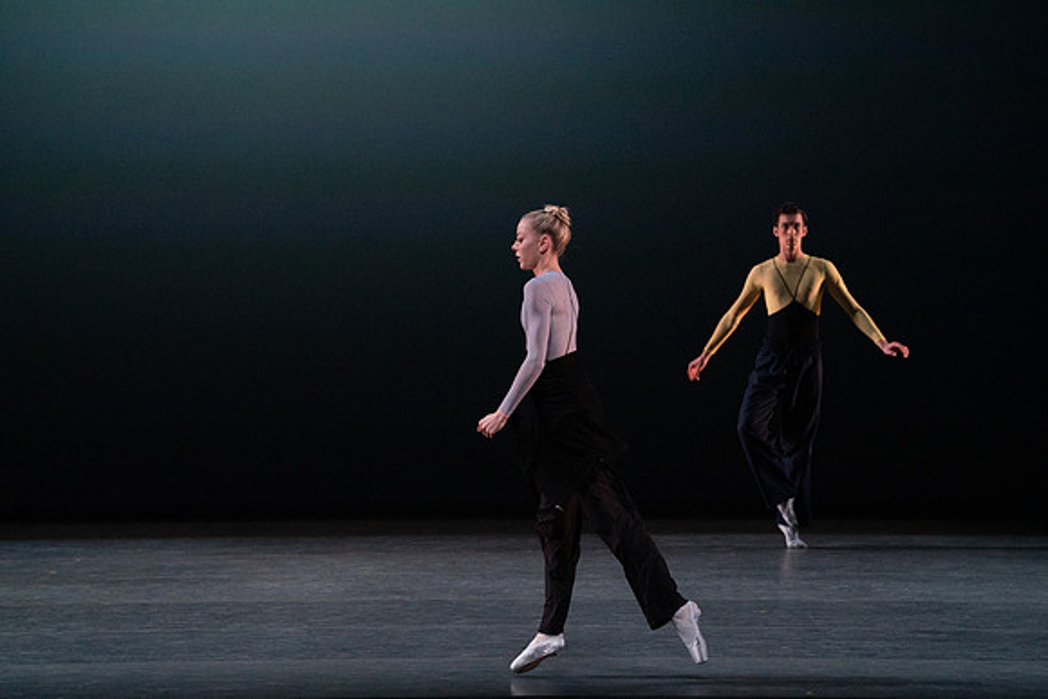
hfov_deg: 10.3
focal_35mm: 200
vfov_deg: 6.9
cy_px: 350
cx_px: 524
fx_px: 5823
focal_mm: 200
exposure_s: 1/500
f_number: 8
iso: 12800
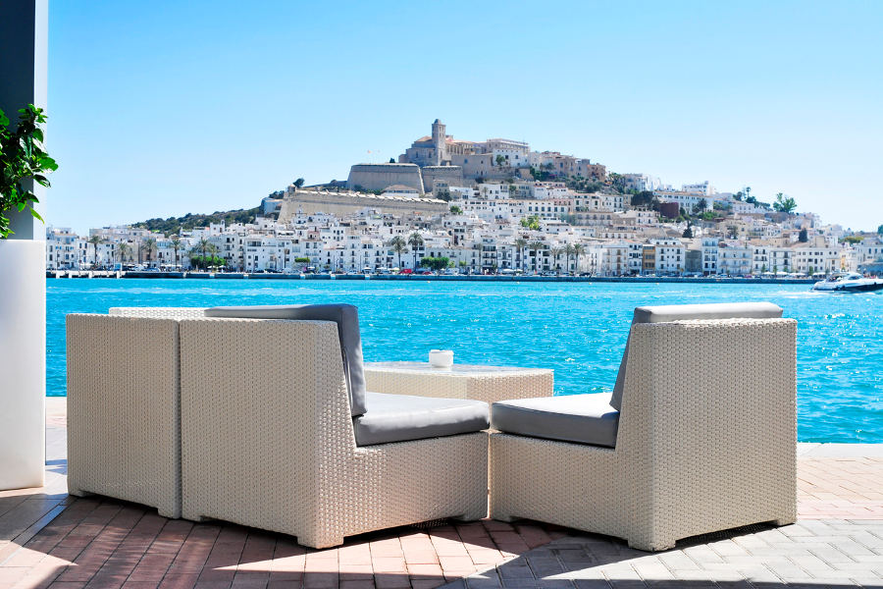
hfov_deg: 37.9
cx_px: 442
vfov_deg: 25.8
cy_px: 294
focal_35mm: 52
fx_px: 1288
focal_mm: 35
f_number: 9
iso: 200
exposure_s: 1/320
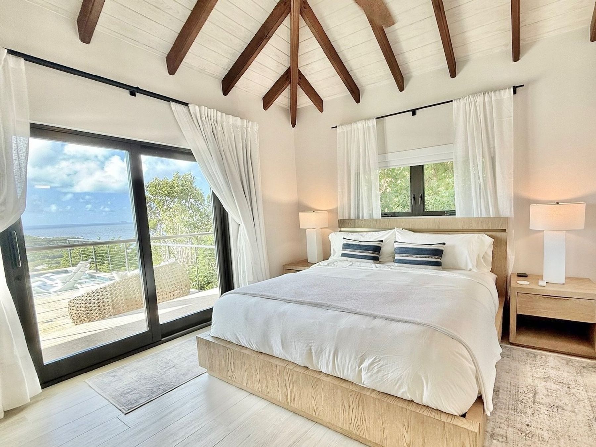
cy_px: 224
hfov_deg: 102.1
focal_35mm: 14
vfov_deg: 85.7
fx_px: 241
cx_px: 298
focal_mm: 2.22
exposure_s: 1/120
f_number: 2.2
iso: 50
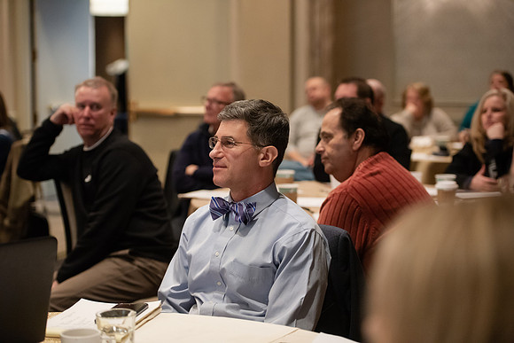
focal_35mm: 78
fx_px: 1114
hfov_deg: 26.0
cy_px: 172
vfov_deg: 17.5
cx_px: 257
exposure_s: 1/200
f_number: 3.2
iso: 4000
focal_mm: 78
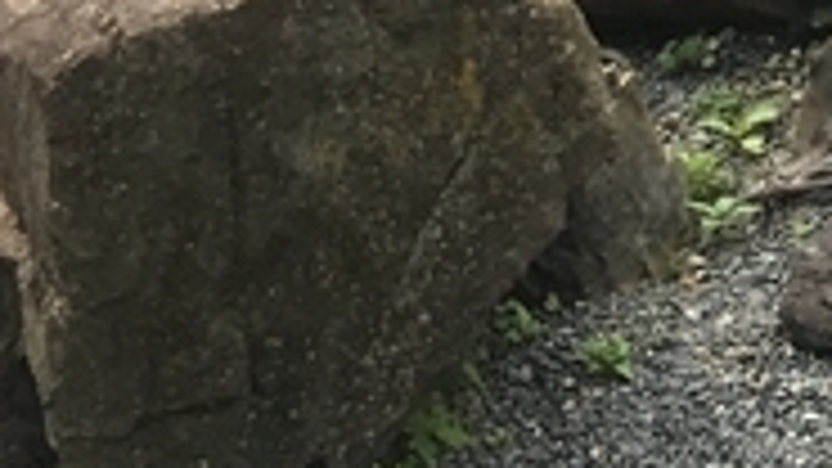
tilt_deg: -6.9
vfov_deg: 5.2
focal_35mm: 205
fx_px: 4522
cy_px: -1462
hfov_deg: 9.2
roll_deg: +0.5
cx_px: 2132
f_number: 2.2
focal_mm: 4.15
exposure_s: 1/490
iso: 25
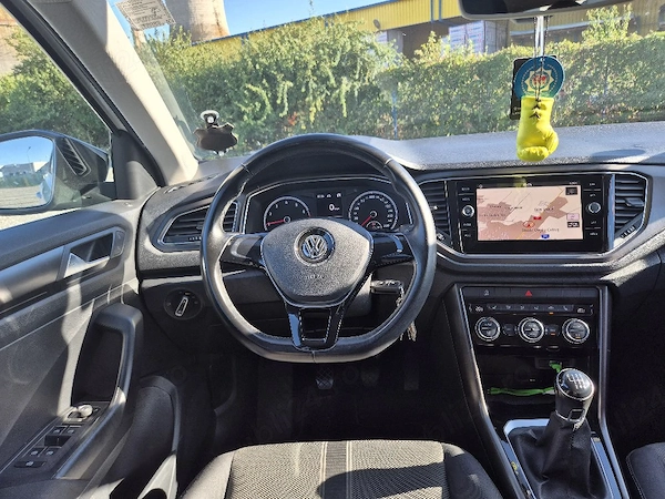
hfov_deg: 73.9
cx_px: 332
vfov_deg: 58.9
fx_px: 442
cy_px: 250
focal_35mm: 23
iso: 25
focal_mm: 5.4
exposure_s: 1/208
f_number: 1.8
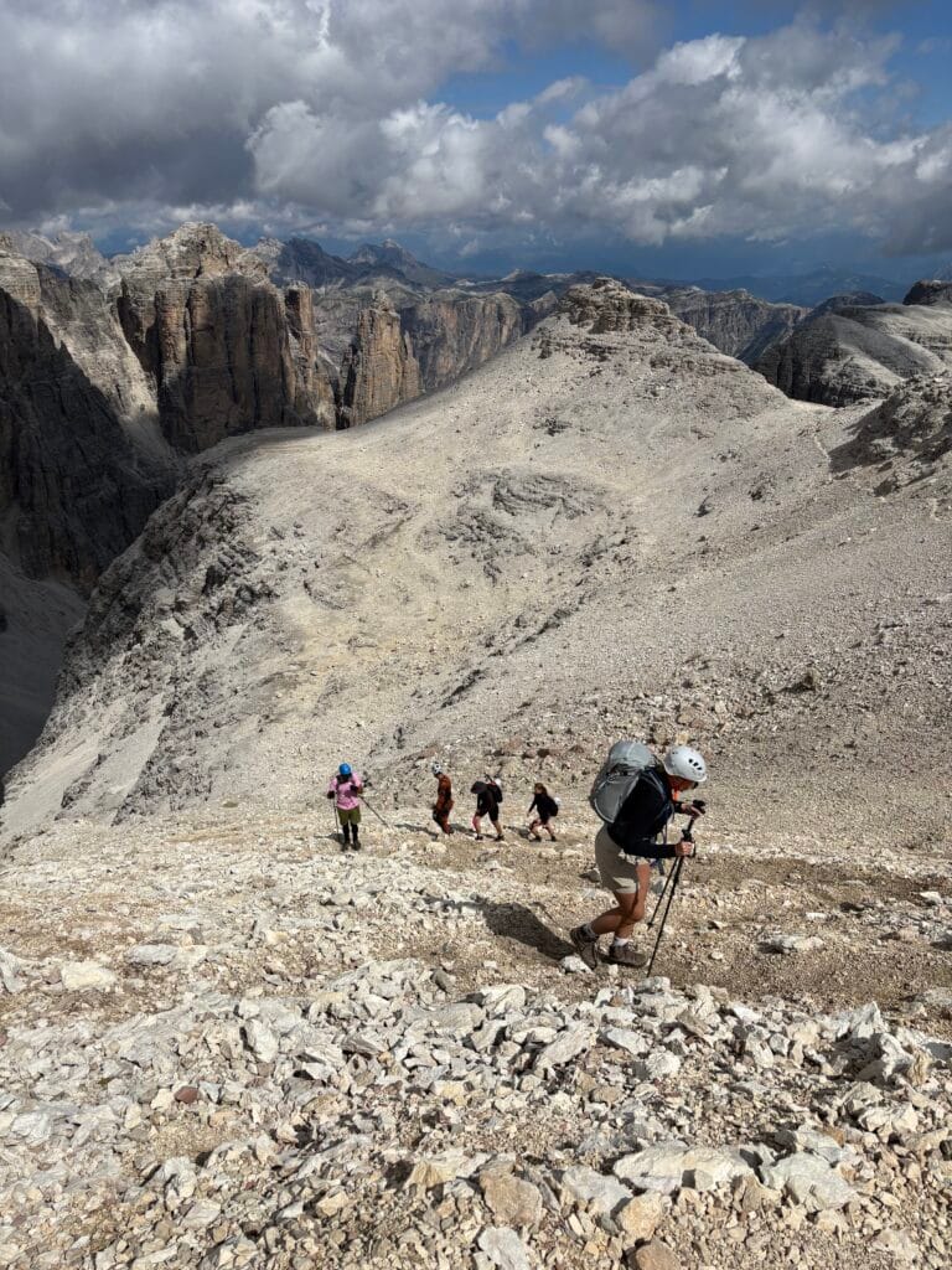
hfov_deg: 53.1
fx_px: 953
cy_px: 635
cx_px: 476
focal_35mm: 26
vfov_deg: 67.3
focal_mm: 5.96
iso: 50
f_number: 1.6
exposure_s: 1/12195
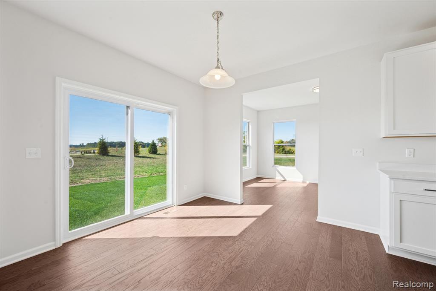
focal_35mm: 14
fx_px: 170
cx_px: 218
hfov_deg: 104.2
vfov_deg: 81.2
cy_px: 146
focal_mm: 14
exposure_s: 1/13
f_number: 9
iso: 80
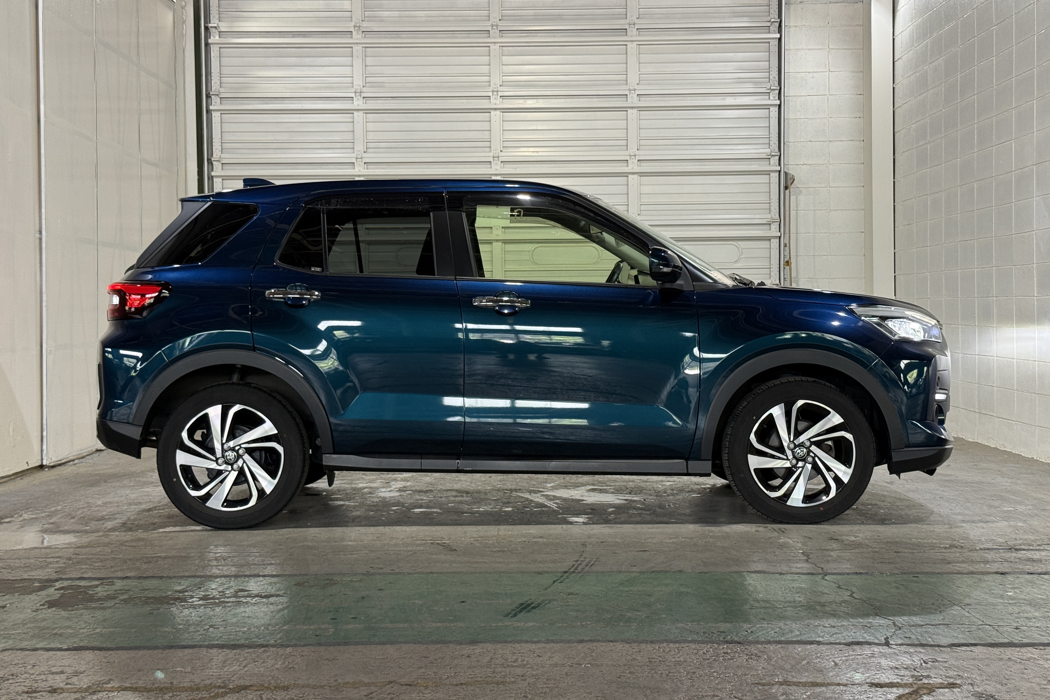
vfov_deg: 27.0
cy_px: 321
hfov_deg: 39.6
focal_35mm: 50
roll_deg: +0.5
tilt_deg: +0.0
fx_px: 1458
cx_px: 524
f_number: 1.78
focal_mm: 6.76
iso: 80
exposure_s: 1/60
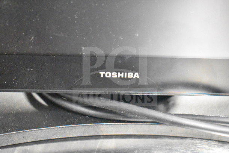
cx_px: 114
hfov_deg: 33.4
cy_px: 76
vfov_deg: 22.6
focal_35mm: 60
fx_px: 382
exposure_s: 1/40
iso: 25600
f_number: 5
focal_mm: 40
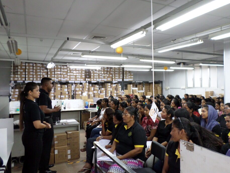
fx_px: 186
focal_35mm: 28
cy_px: 83
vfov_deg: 49.8
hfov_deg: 63.3
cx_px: 125
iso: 200
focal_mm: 4.5
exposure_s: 1/30
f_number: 2.5
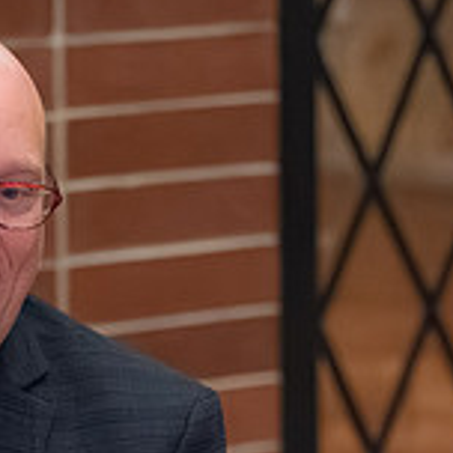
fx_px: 4264
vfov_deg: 6.1
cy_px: 319
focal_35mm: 288
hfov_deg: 6.1
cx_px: 239
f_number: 2.8
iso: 8000
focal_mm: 75
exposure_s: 1/200
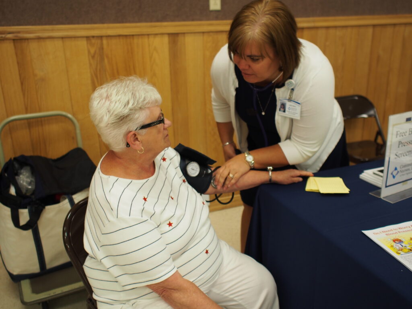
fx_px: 405
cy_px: 154
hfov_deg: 54.0
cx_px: 206
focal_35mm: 34
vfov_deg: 41.8
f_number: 2
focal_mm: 17
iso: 200
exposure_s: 1/80
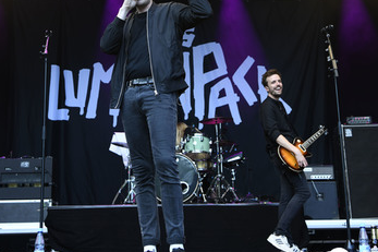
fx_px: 546
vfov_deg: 26.0
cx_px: 163
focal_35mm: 52
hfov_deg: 38.1
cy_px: 113
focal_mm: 40
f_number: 4
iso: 800
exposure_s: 1/400
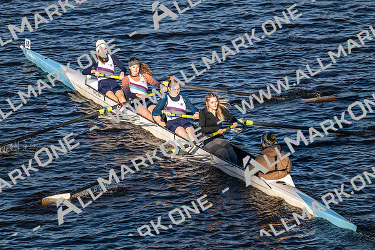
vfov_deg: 3.4
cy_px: 125
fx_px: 4167
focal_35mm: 400
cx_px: 188
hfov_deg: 5.2
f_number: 4.5
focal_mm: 400
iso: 320
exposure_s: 1/2000
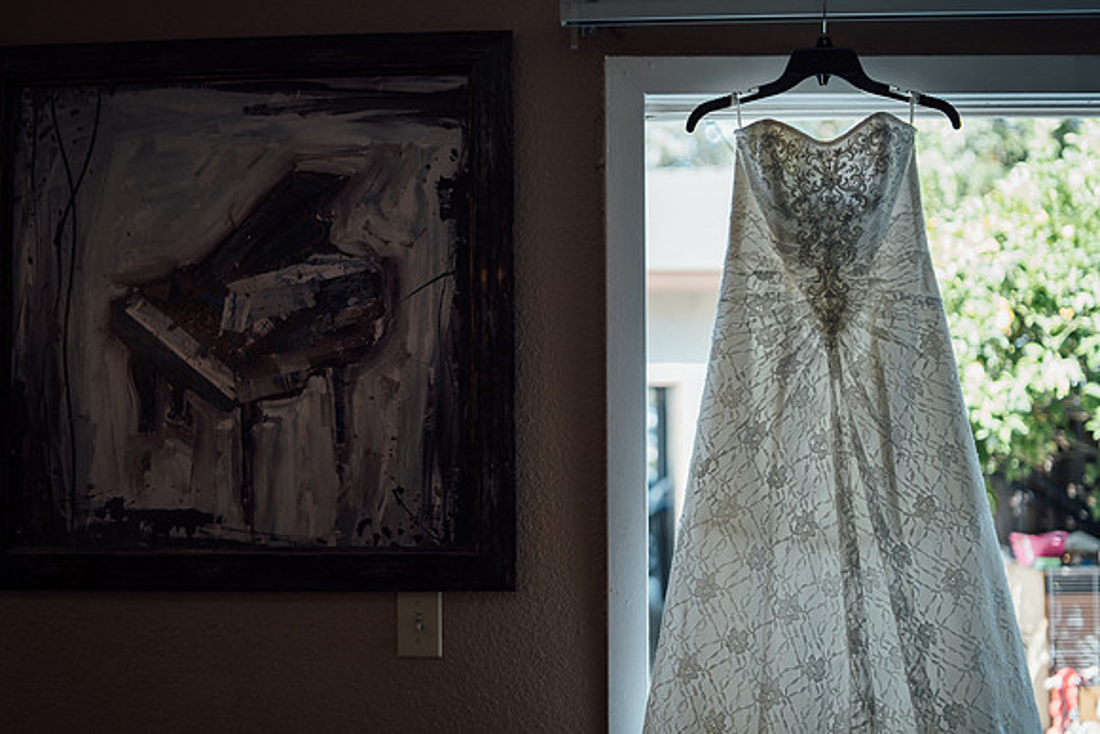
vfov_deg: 34.5
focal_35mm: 39
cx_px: 560
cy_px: 366
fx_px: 1183
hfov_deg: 49.9
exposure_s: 1/500
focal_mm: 35
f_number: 1.6
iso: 200
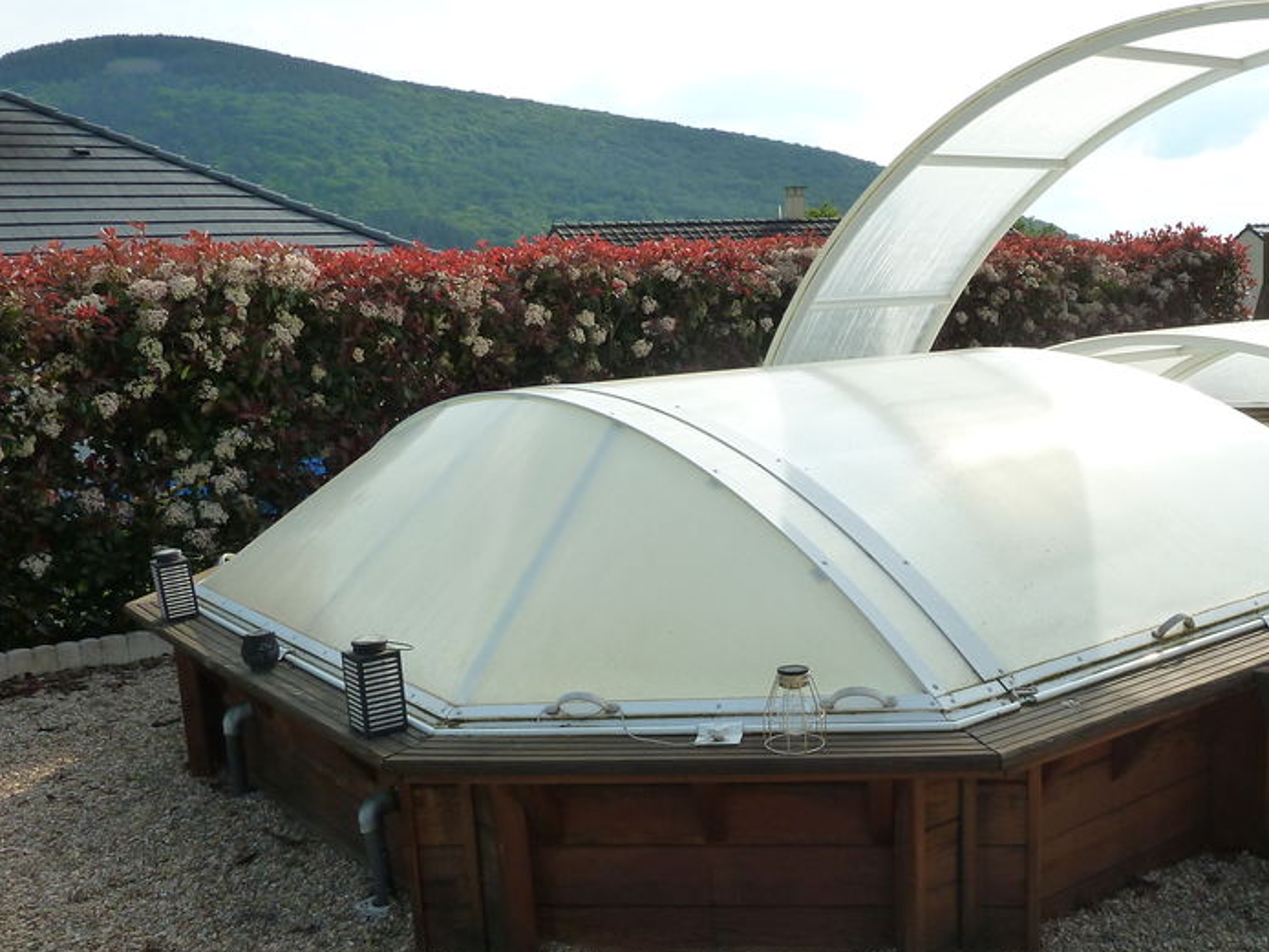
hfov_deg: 50.9
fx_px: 1320
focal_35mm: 36
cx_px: 783
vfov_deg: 39.4
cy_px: 608
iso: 125
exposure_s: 1/500
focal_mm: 4.1
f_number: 4
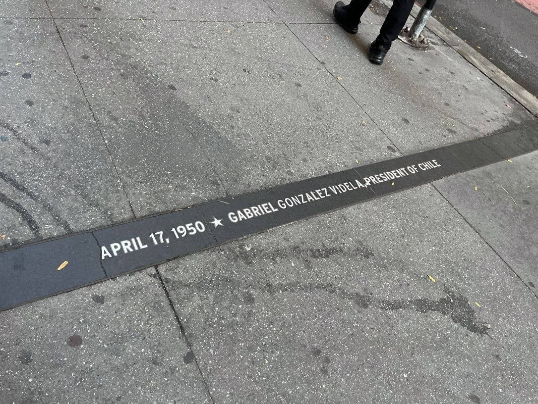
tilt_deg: -47.8
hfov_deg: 67.3
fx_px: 404
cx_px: 269
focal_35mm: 26
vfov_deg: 53.1
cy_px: 202
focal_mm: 5.1
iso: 80
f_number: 1.6
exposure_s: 1/121
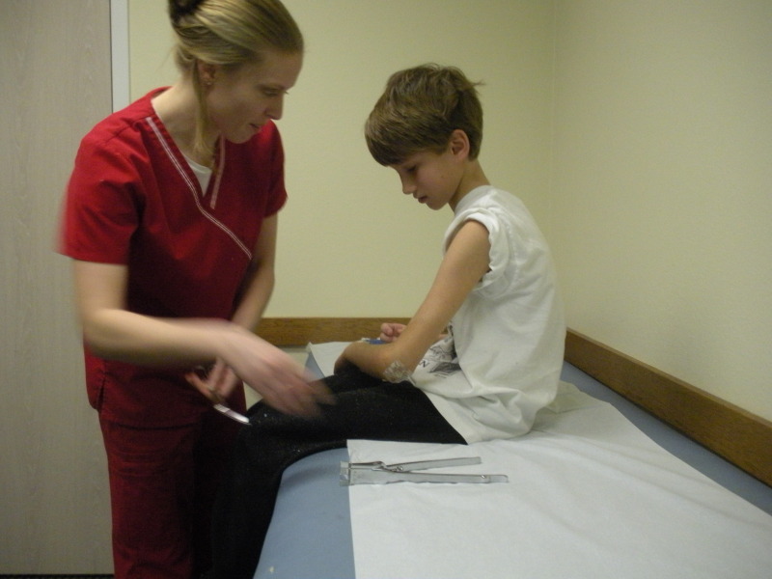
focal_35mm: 36
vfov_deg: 39.7
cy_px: 290
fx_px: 803
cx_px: 386
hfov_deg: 51.4
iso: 400
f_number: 3.5
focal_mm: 6.3
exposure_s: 1/31
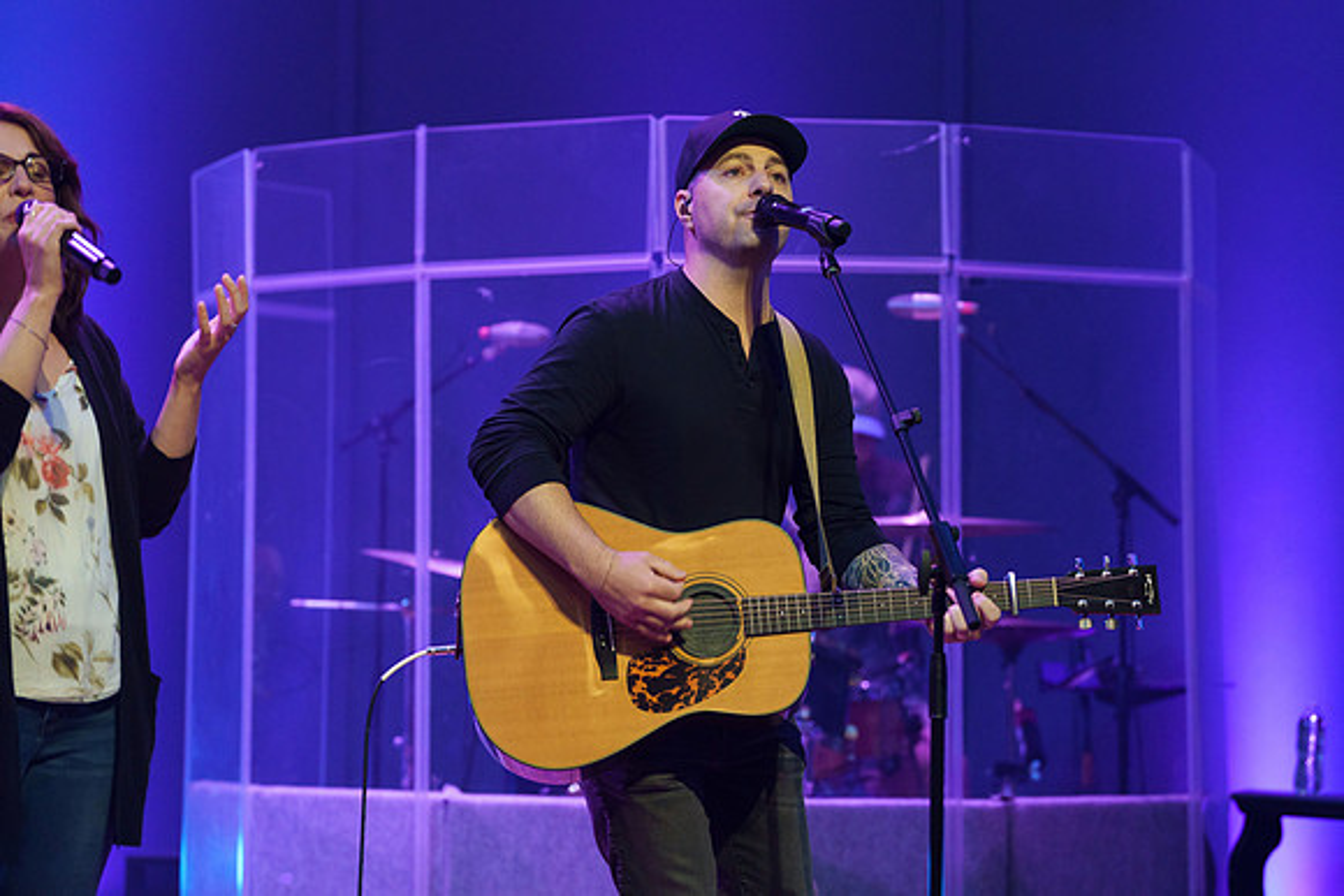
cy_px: 411
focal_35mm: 136
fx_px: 5068
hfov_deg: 15.1
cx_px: 832
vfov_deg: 10.1
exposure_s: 1/200
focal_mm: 109
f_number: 2.8
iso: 1600
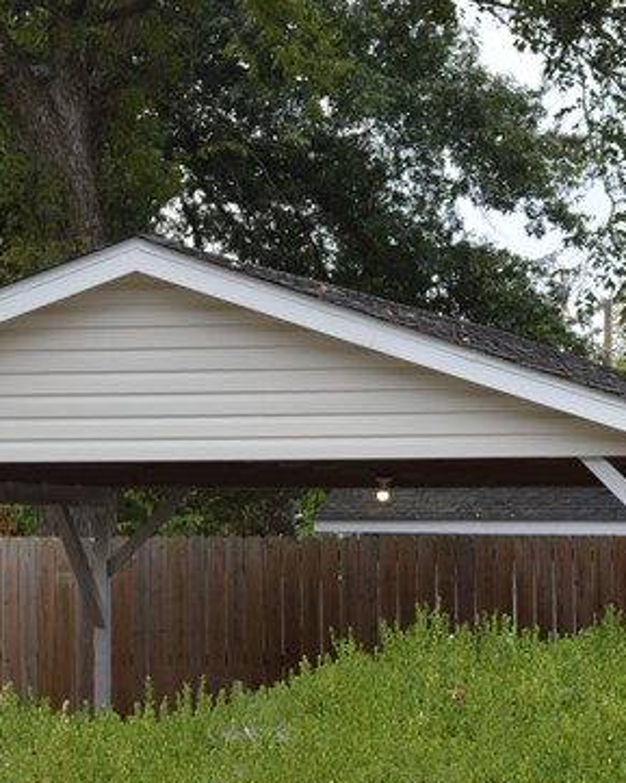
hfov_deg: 10.6
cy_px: 590
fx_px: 3333
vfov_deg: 13.3
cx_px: 638
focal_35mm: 144
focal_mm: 34
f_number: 6.3
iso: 100
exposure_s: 1/160
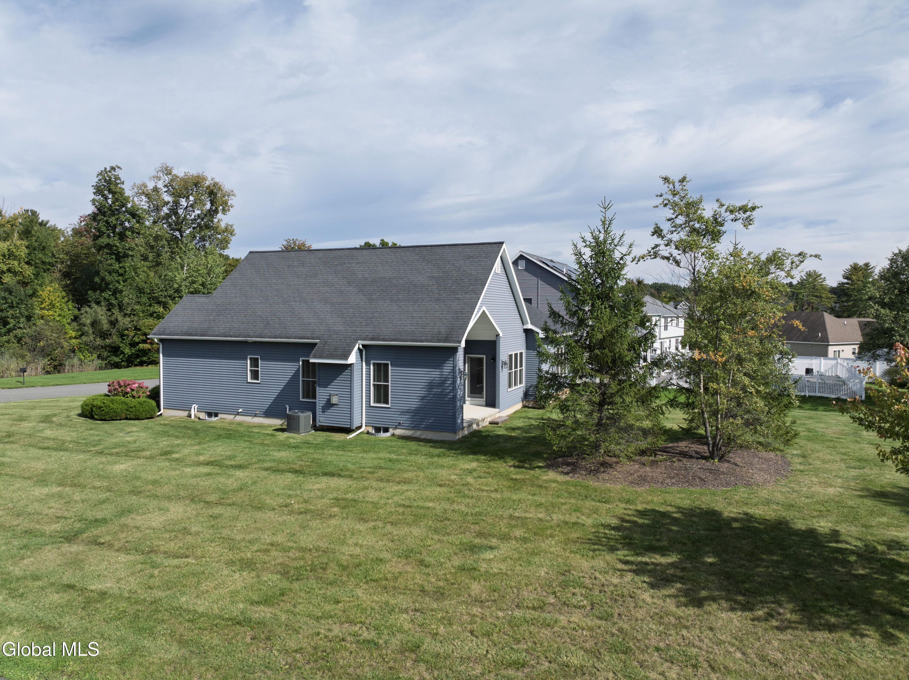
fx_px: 630
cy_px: 340
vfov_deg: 56.8
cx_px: 454
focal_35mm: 24
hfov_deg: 71.6
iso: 100
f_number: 2.8
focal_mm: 12.29
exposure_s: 1/2000
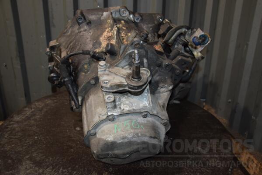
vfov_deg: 41.7
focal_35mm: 32
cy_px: 88
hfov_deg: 59.5
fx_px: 229
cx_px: 131
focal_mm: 21
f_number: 5
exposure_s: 1/60
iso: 800
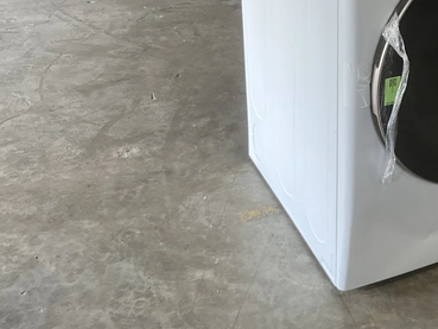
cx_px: 417
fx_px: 747
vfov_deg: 24.1
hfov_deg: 30.8
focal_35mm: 59
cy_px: 31
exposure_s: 1/60
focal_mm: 3
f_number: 1.8
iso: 64
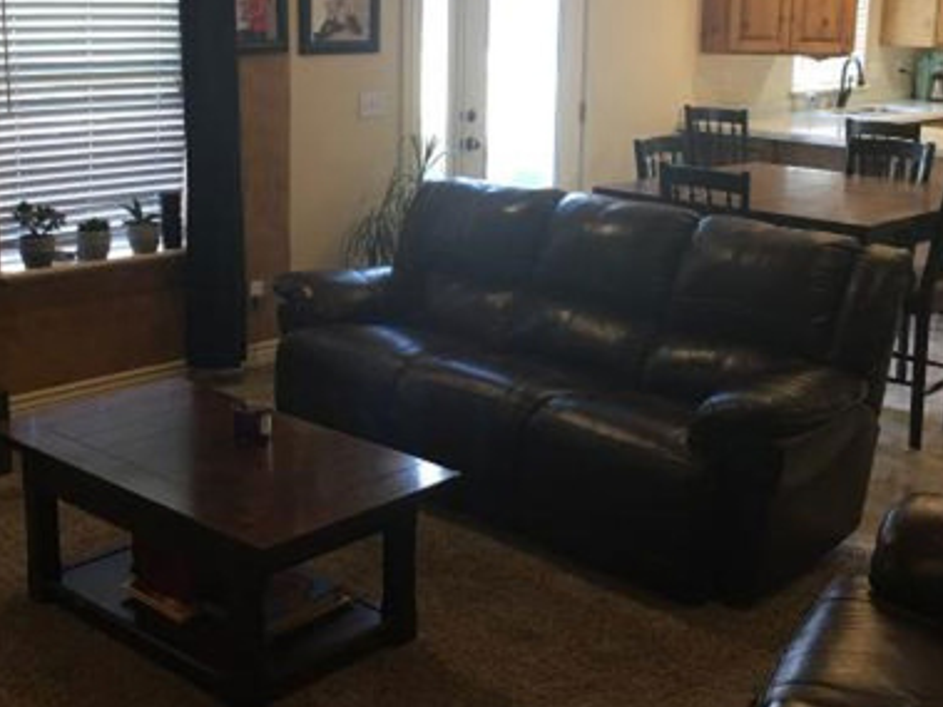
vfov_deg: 29.6
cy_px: 271
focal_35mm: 49
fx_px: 1334
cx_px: 473
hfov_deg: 38.9
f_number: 2.2
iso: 40
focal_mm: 4.15
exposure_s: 1/15
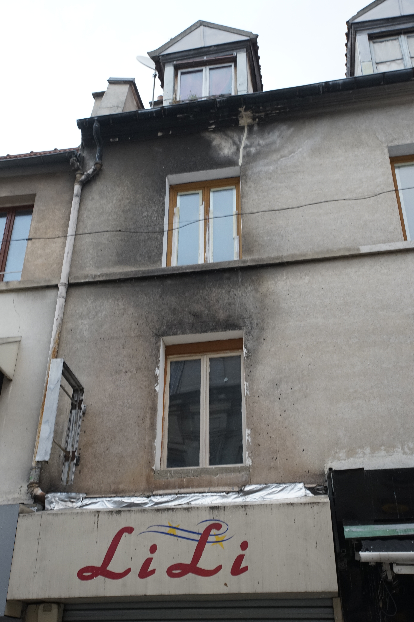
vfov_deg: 48.5
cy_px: 311
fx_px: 690
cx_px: 207
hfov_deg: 33.4
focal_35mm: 40
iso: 1250
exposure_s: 1/25
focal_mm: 40
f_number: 4
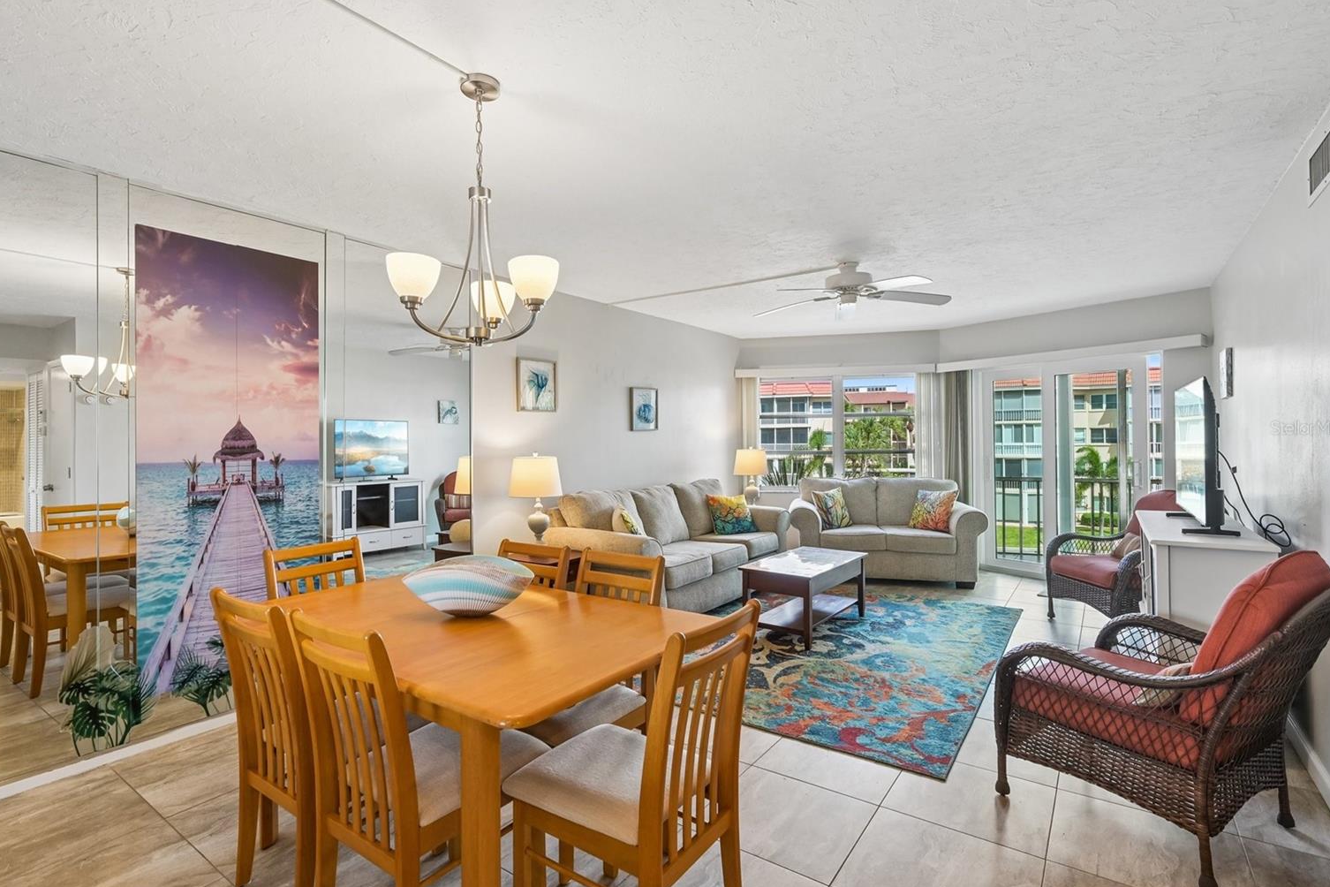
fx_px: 628
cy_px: 428
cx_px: 643
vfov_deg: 70.4
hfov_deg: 93.2
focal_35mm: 17
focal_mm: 16
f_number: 8
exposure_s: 1/80
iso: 400
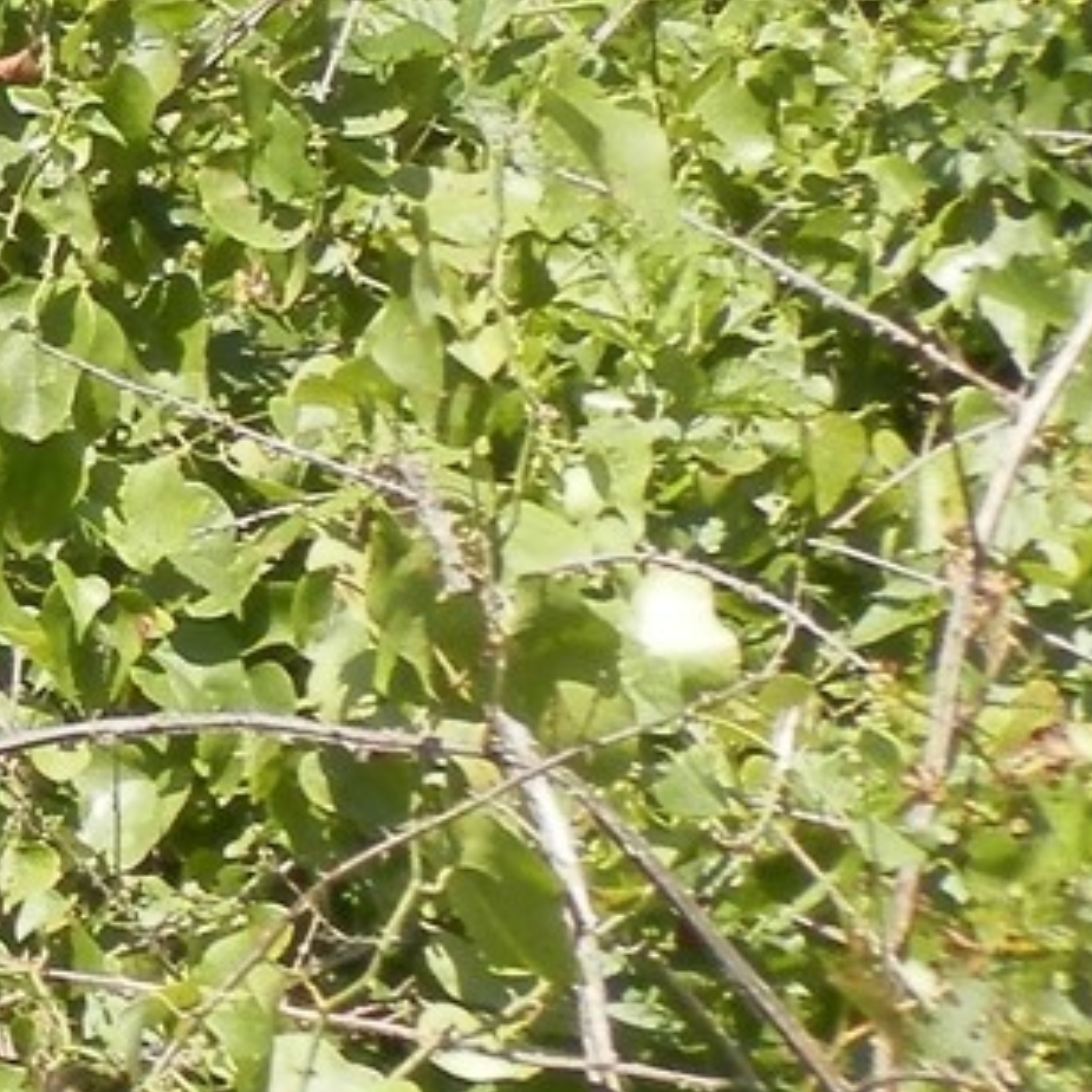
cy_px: -60
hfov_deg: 6.1
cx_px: -1918
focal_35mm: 270
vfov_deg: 6.5
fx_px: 9636
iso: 80
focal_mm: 8.2
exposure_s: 1/320
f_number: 3.6
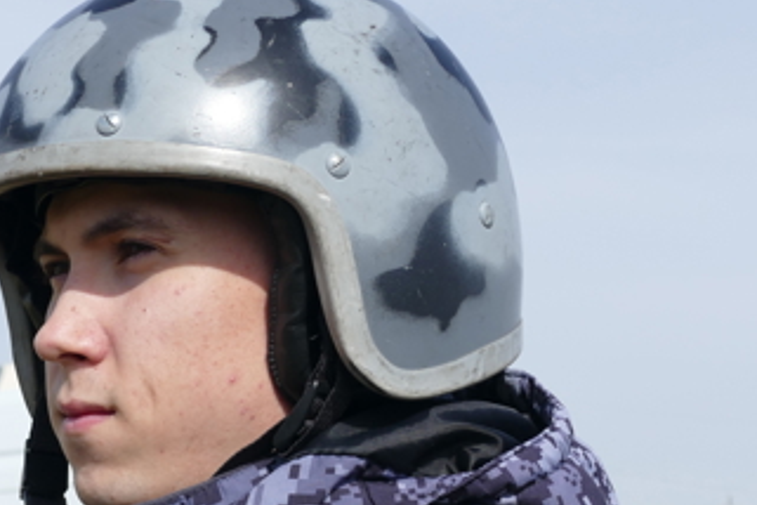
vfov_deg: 12.1
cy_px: 519
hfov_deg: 17.8
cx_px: -7
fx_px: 2355
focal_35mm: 112
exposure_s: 1/1600
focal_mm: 17.54
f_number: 4
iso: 125
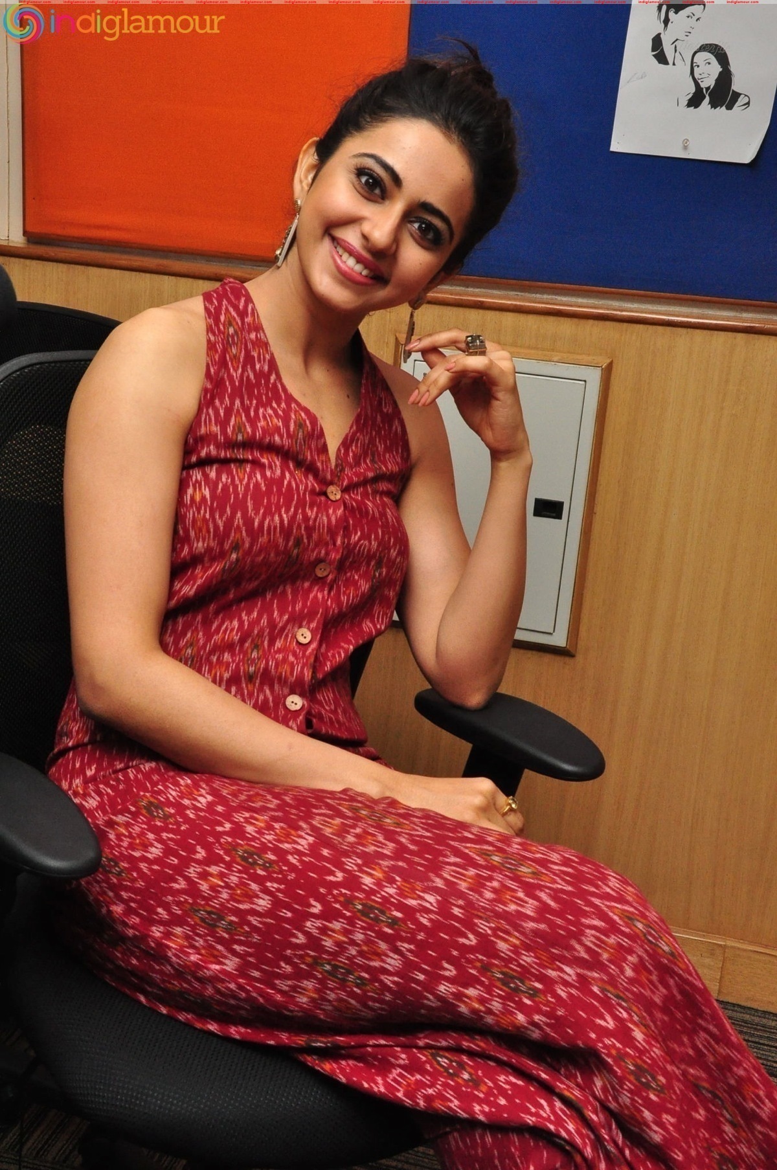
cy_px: 585
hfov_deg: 28.0
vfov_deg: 41.2
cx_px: 388
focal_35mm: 48
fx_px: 1558
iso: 1600
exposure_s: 1/125
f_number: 11
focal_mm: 32
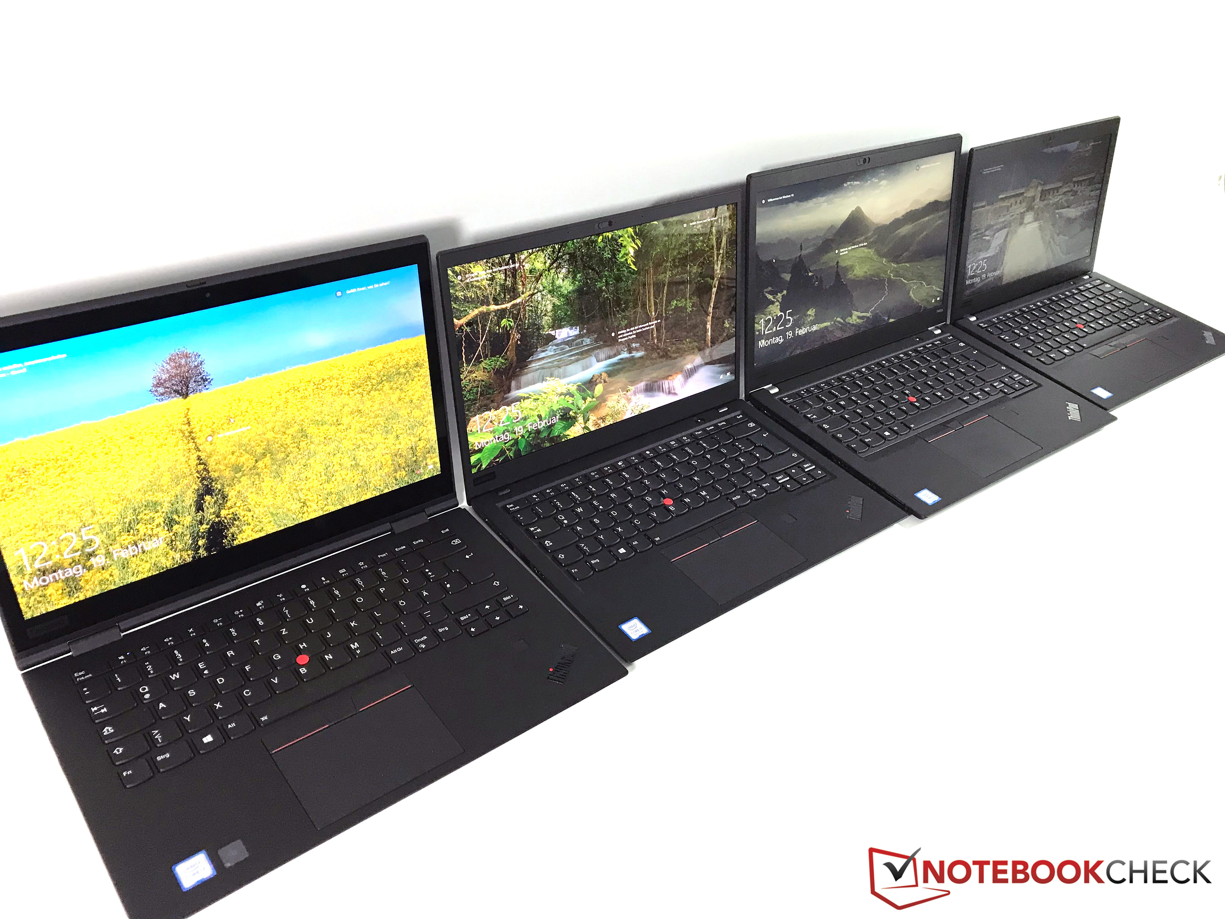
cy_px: 460
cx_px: 612
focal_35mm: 28
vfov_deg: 49.7
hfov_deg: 63.4
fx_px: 991
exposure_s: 1/33
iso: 40
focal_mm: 3.99
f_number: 1.8
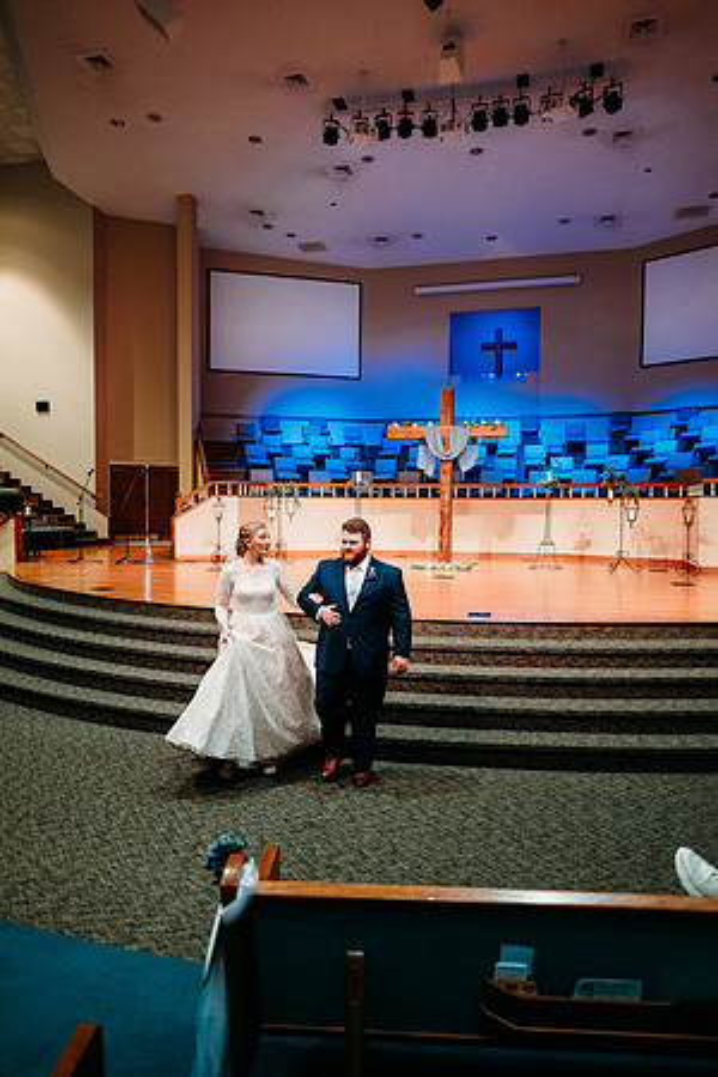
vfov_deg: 73.7
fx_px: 718
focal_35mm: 24
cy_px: 538
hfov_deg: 53.1
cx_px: 359
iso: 2500
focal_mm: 24
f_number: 1.8
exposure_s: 1/200
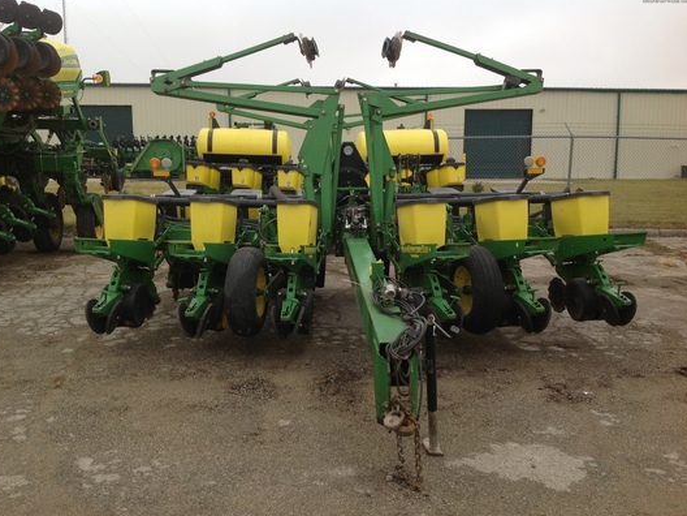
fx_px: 714
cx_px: 337
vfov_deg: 39.7
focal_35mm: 36
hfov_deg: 51.4
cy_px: 259
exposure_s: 1/167
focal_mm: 4.28
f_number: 2.4
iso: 50
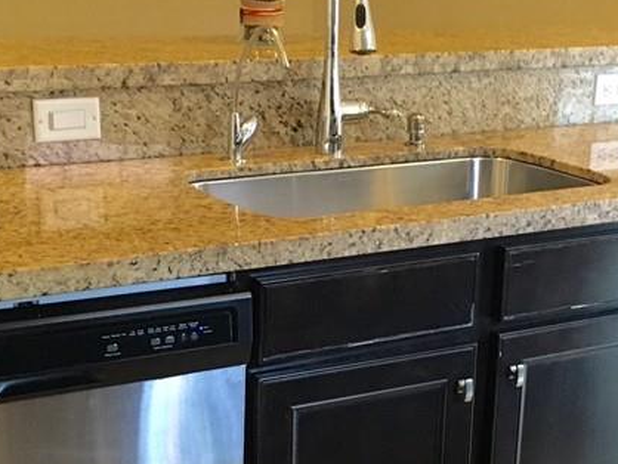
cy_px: 359
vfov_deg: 20.5
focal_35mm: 71
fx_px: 1268
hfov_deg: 27.3
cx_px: 393
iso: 160
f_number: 2.2
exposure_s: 1/30
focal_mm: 4.15
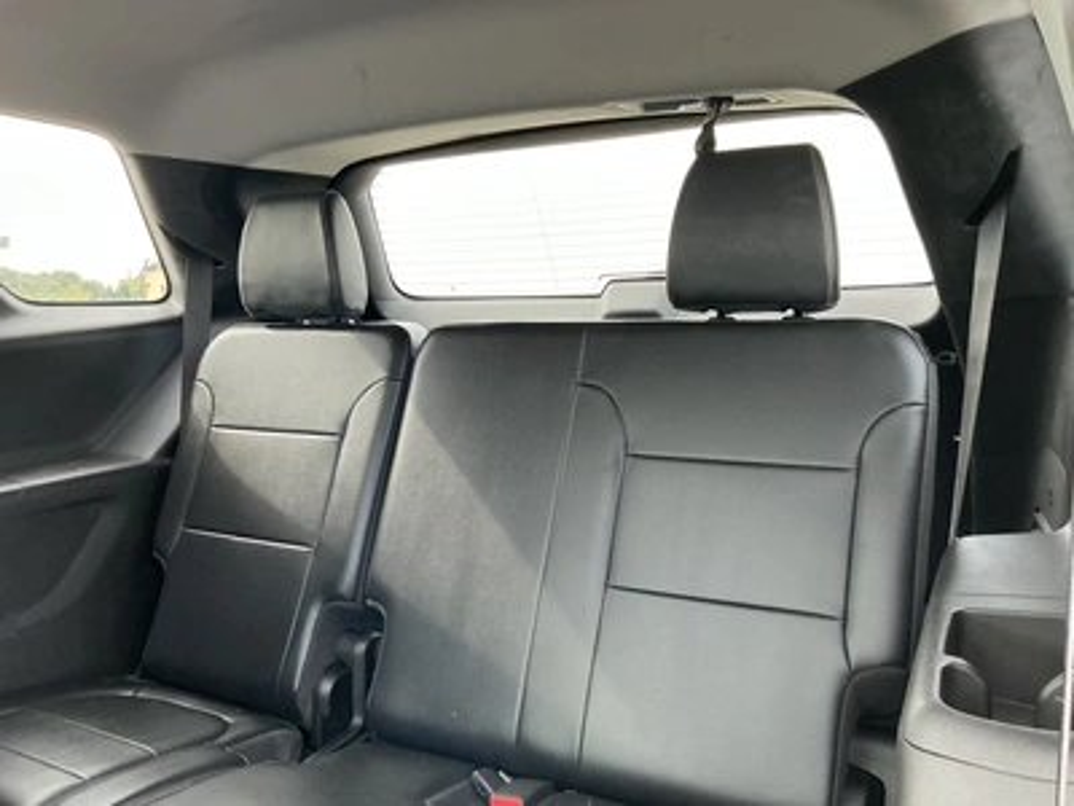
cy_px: 403
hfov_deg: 63.4
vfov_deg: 49.7
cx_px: 537
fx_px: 869
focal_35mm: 28
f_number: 1.8
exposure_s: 1/60
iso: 100
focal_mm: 3
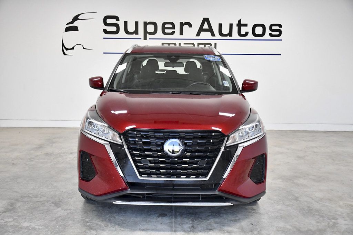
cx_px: 176
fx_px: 382
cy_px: 118
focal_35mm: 39
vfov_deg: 34.2
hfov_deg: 49.5
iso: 2500
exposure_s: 1/800
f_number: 3.8
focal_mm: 26
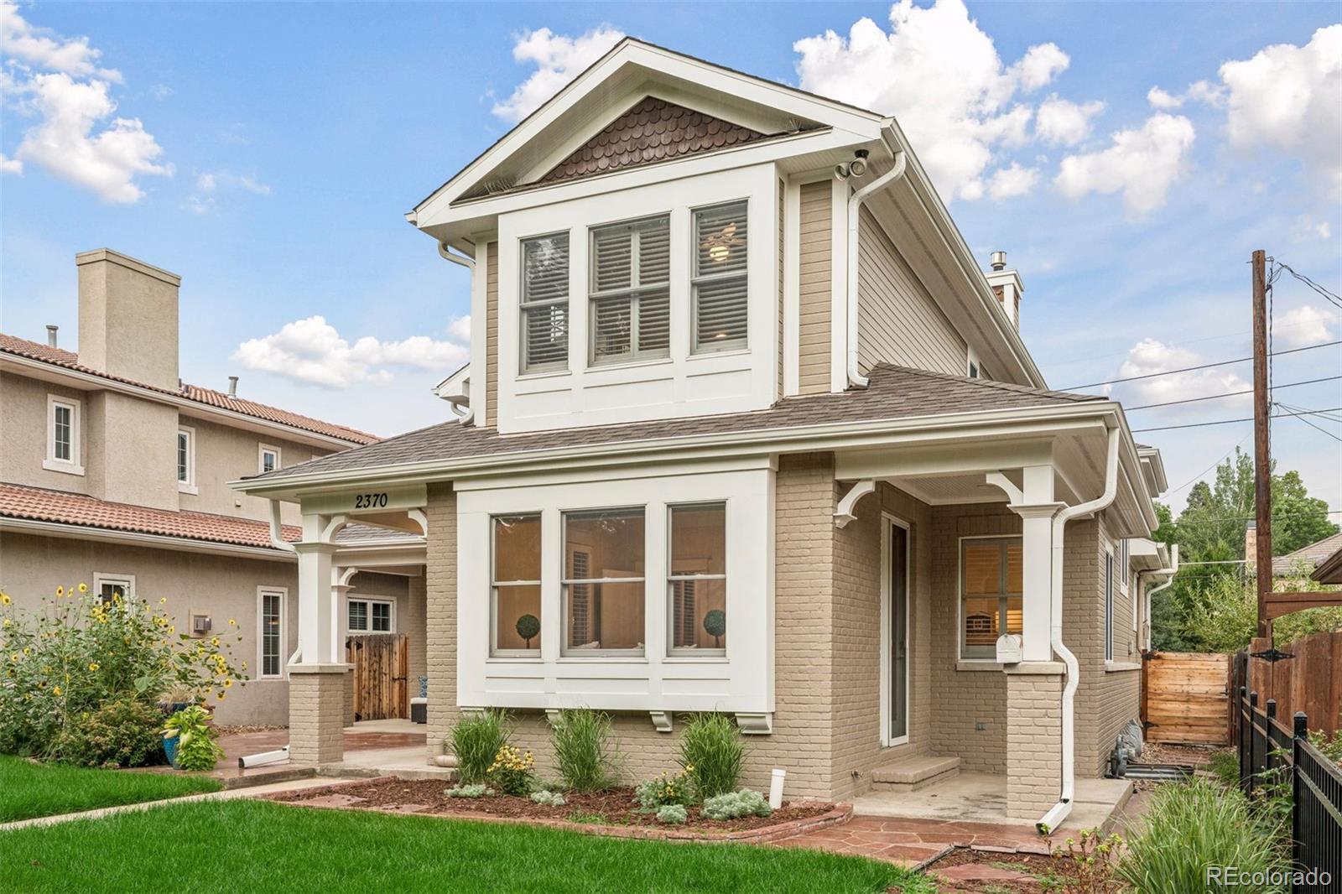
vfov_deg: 43.6
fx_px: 1118
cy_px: 447
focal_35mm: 30
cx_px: 671
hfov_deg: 61.9
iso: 400
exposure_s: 1/50
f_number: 9
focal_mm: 30
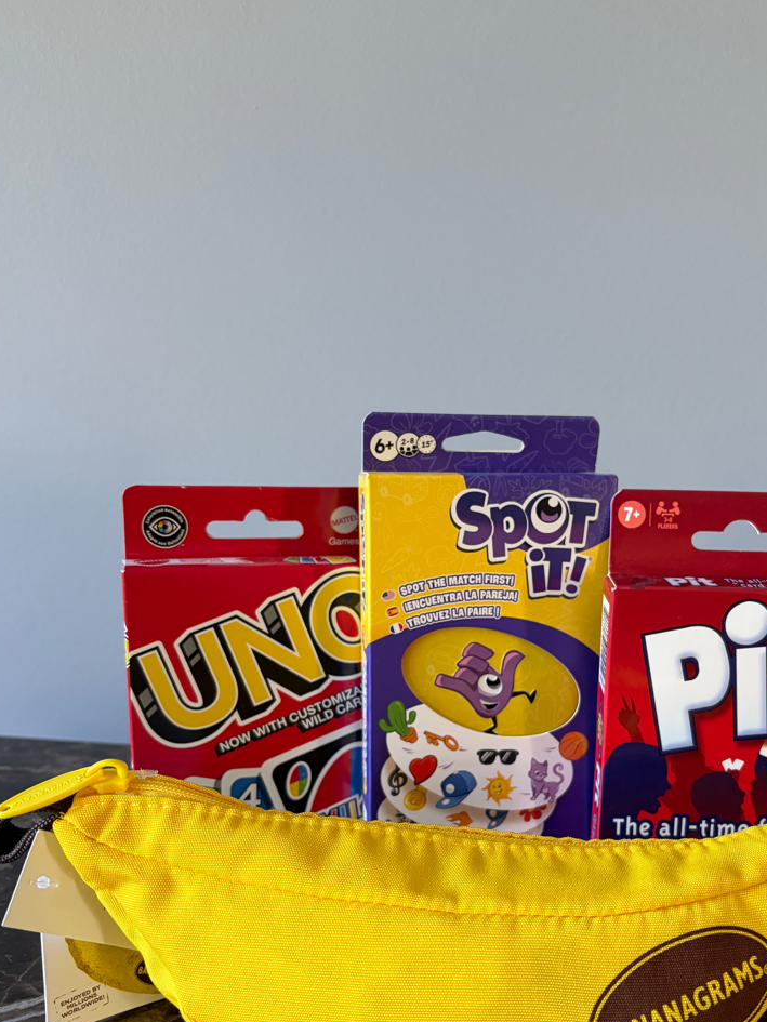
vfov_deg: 54.6
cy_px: 648
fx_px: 975
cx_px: 474
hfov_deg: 42.7
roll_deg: +0.1
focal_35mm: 33
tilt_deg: -12.5
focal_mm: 5.96
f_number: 1.6
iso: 200
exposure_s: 1/60
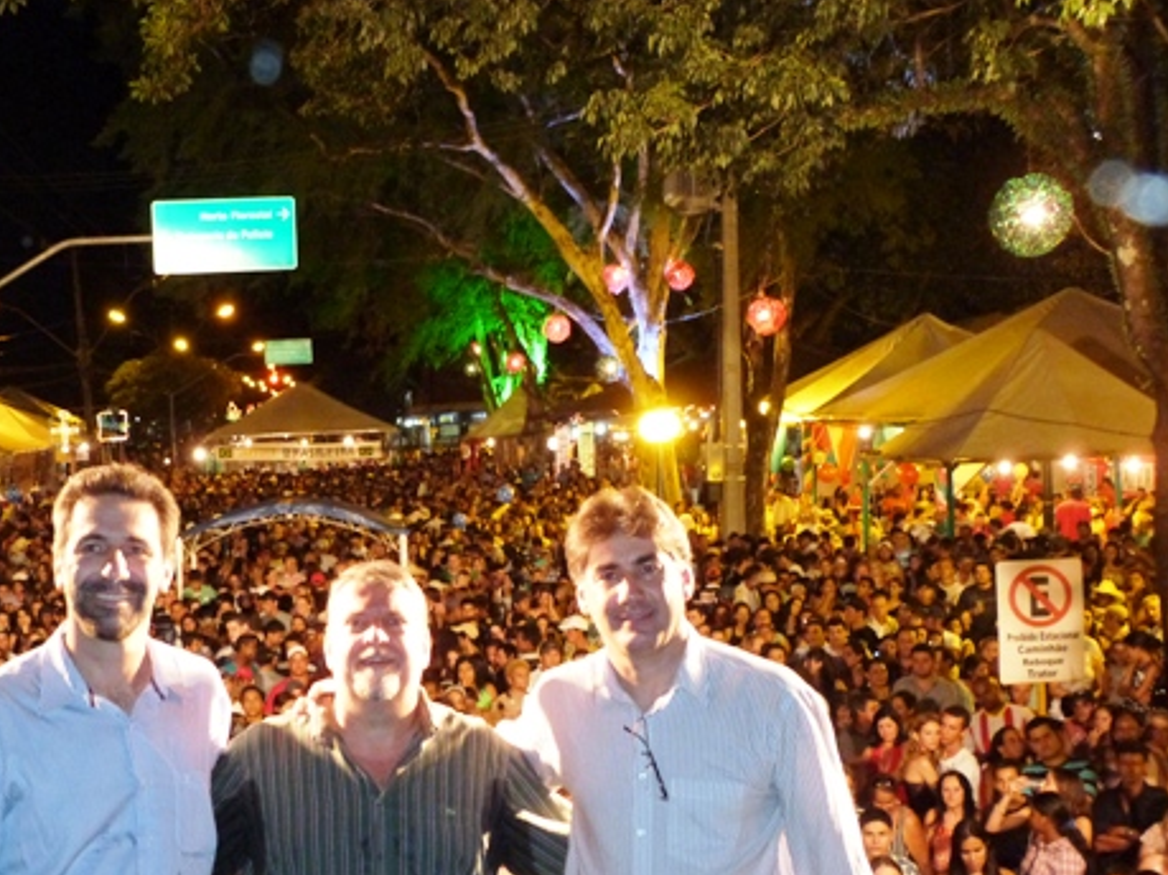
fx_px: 1788
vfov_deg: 27.4
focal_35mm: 53
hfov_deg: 35.9
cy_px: 565
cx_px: 400
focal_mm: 6.7
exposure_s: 1/20
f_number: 3.1
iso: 400
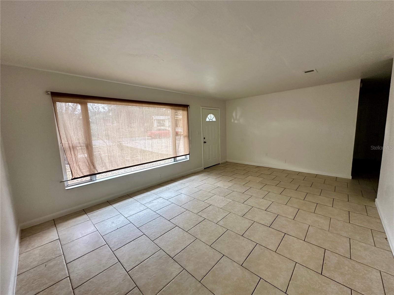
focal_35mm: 14
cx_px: 197
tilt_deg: -7.0
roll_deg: +2.4
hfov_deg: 102.1
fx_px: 159
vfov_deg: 85.7
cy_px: 148
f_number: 2.2
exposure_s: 1/60
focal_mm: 2.22
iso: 320
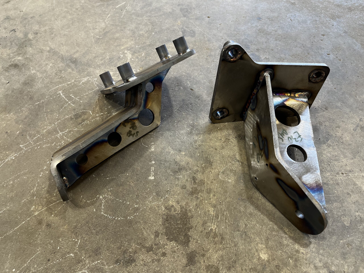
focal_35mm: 26
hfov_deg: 67.3
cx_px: 182
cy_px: 136
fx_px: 273
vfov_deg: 53.1
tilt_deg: -54.4
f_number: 1.6
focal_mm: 5.1
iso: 100
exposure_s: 1/120
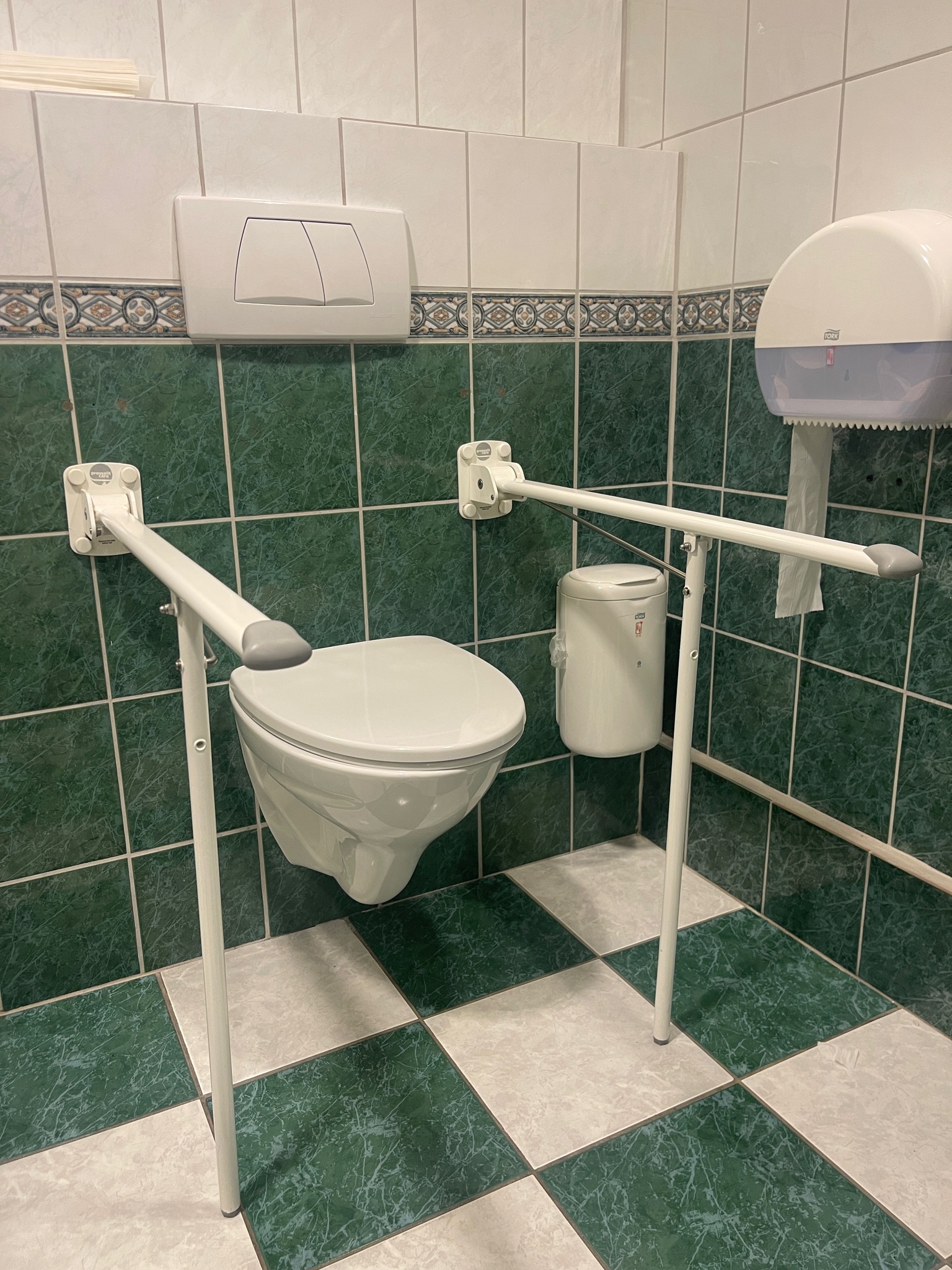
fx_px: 917
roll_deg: +0.6
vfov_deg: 69.4
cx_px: 476
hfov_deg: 54.9
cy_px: 635
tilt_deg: -15.5
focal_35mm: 25
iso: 100
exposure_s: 1/50
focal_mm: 5.1
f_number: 1.6
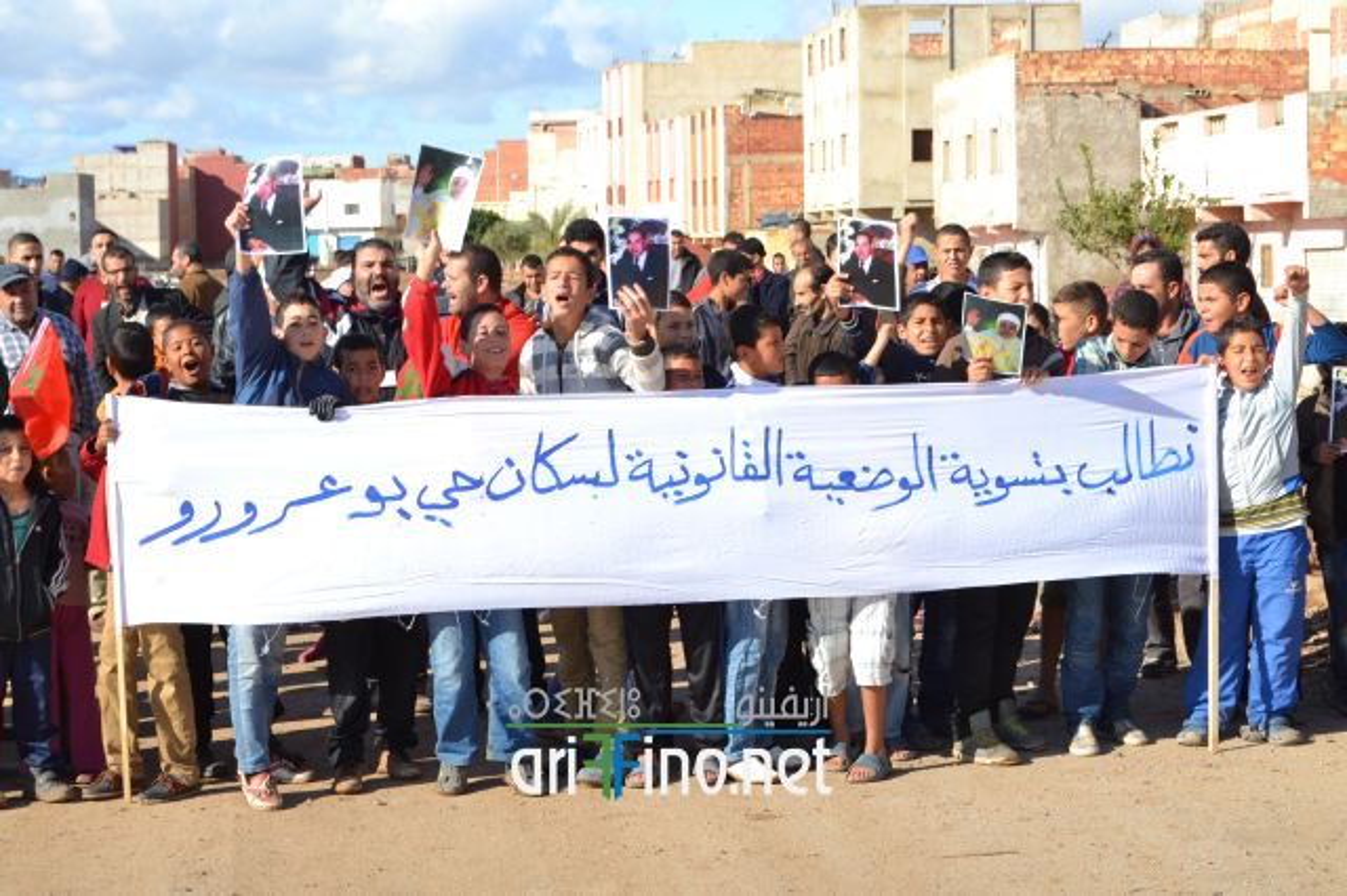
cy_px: 448
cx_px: 674
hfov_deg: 26.0
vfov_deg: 17.5
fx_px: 2917
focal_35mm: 78
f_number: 9
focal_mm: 52
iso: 100
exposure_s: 1/320
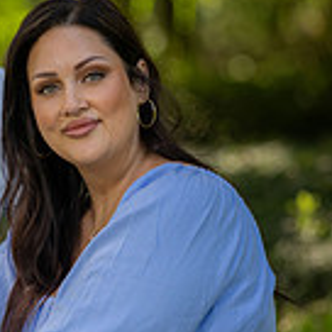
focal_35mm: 324
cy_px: 220
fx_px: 3516
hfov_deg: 5.4
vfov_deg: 5.4
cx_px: -24
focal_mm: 115
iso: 100
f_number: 3.2
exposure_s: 1/125
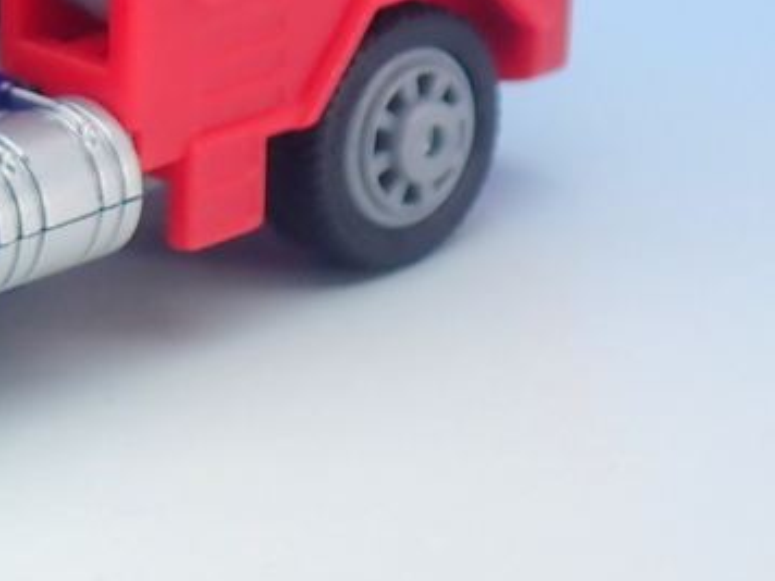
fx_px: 6448
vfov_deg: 5.1
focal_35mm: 288
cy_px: -72
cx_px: -298
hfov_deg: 6.8
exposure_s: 1/10
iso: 100
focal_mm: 18
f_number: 4.9
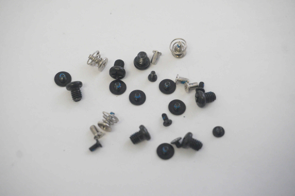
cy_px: 98
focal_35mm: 68
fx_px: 553
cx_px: 148
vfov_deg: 20.1
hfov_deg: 29.9
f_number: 5.6
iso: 4000
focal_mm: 45
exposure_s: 1/320
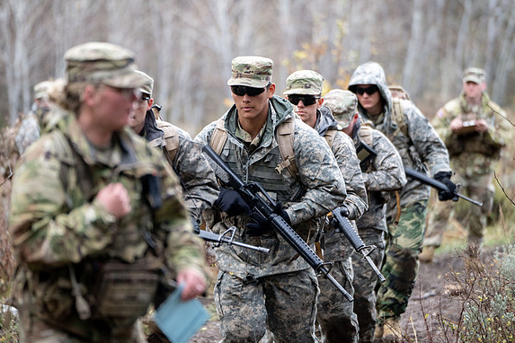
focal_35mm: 190
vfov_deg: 7.2
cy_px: 142
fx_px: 2718
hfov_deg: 10.8
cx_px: 260
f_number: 2.8
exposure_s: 1/320
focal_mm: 155
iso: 1000
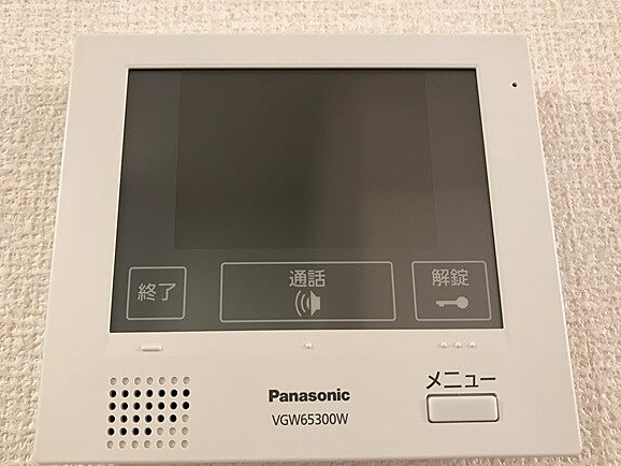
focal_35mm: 31
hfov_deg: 58.3
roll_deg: +0.4
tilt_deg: +14.7
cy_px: 252
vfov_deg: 45.4
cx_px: 294
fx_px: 556
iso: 50
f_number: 1.8
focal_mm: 3.99
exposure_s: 1/17
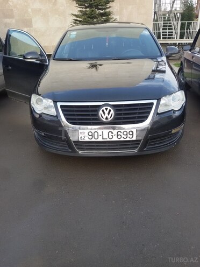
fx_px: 239
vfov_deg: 58.4
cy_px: 134
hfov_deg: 45.4
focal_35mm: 31
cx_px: 100
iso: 40
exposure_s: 1/119
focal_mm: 2.93
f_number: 2.4
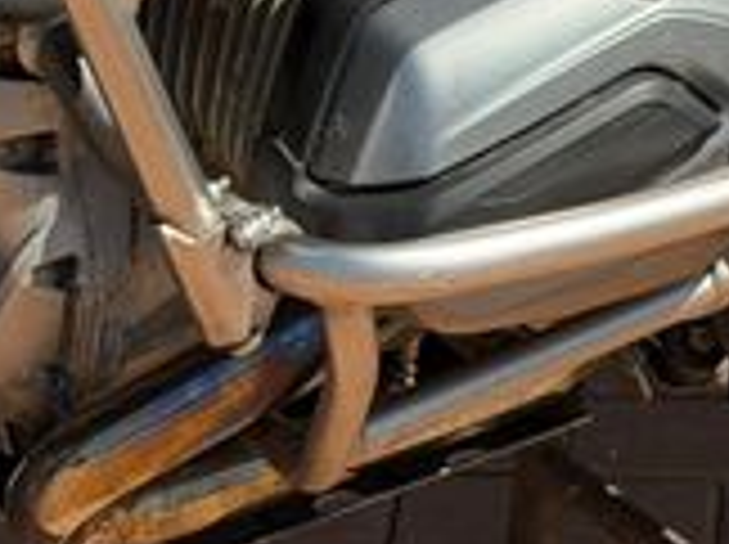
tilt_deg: -20.4
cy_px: -90
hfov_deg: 10.4
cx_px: 706
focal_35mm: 190
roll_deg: +1.2
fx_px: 3995
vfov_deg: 7.7
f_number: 1.78
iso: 64
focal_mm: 6.76
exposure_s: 1/2494
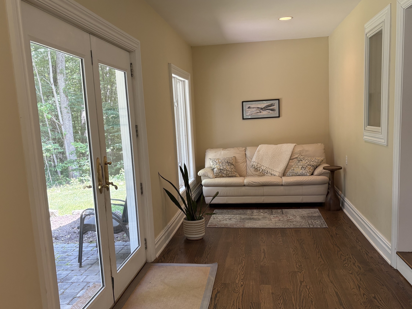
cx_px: 203
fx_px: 393
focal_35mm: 33
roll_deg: +4.4
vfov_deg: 42.9
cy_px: 171
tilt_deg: -8.1
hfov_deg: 55.4
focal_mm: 5.96
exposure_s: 1/120
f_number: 1.6
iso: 125
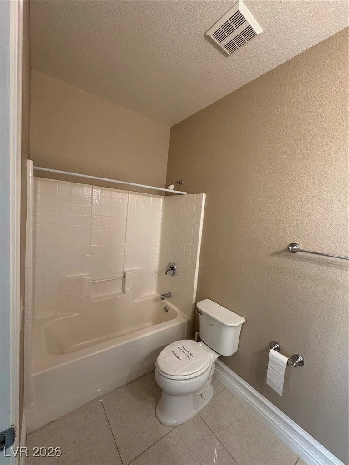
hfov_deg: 85.7
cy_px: 232
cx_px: 174
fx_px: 188
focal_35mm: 14
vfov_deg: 102.1
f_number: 2.2
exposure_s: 1/60
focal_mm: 2.22
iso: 200
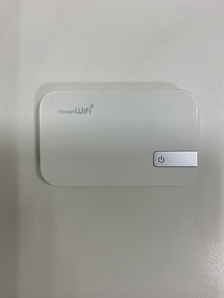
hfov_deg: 48.2
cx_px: 112
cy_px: 149
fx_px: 250
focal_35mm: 29
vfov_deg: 61.7
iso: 25
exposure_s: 1/120
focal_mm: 3
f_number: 1.8
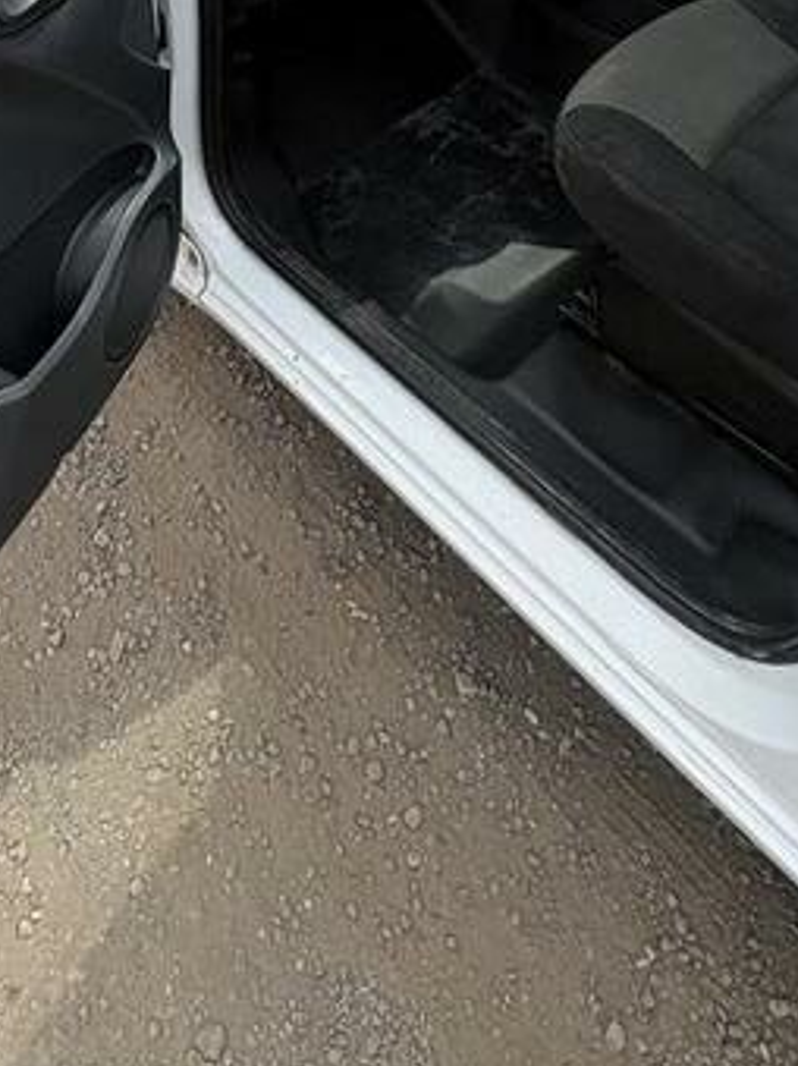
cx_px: 229
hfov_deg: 37.9
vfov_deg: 37.9
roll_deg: +1.1
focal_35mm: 37
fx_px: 1138
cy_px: -208
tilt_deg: -22.8
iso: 50
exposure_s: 1/749
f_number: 2.2
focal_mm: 2.22
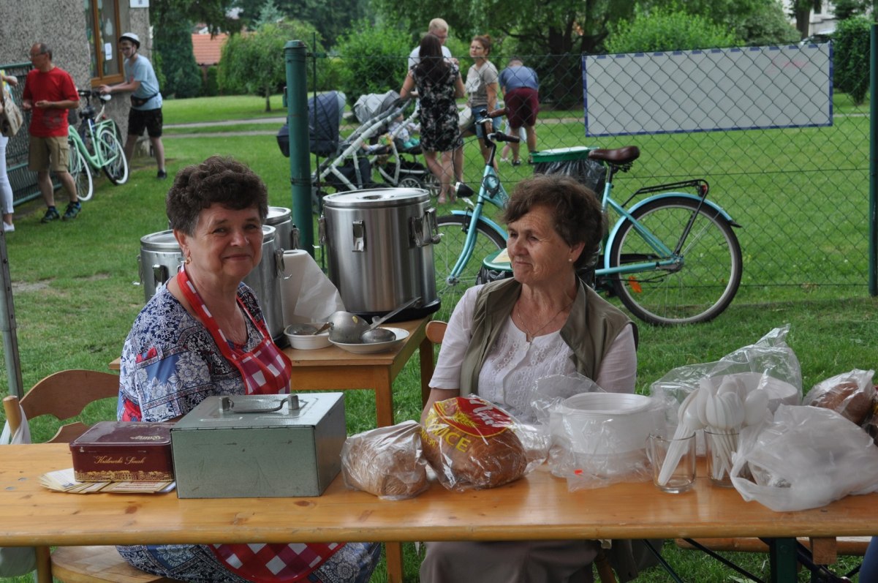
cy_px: 292
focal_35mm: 57
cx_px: 439
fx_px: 1388
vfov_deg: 23.7
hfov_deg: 35.1
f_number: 7.1
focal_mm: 38
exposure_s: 1/200
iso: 200
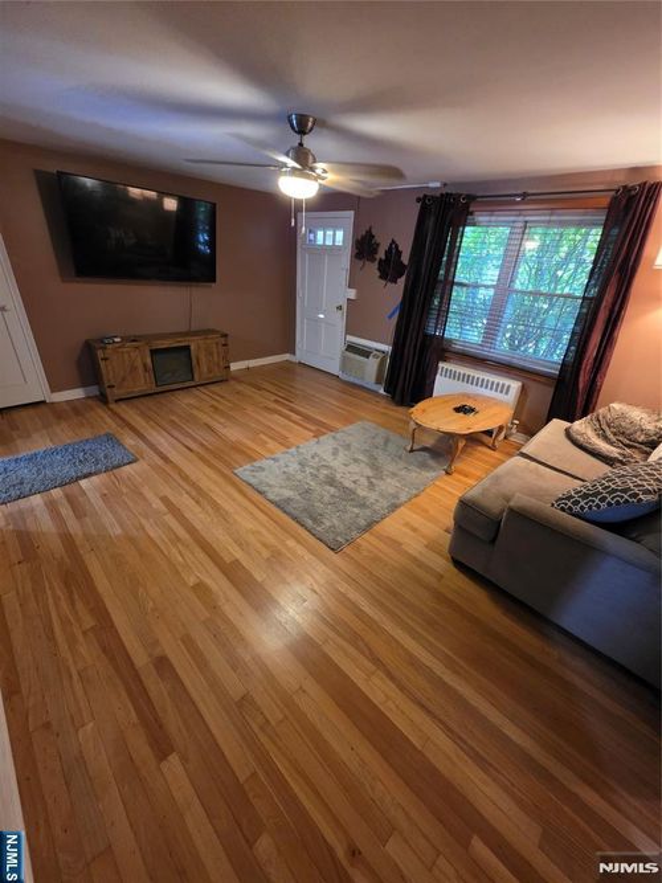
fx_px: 332
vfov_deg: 106.2
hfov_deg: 89.9
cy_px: 442
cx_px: 331
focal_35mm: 13
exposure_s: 1/60
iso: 640
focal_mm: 2.2
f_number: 1.9
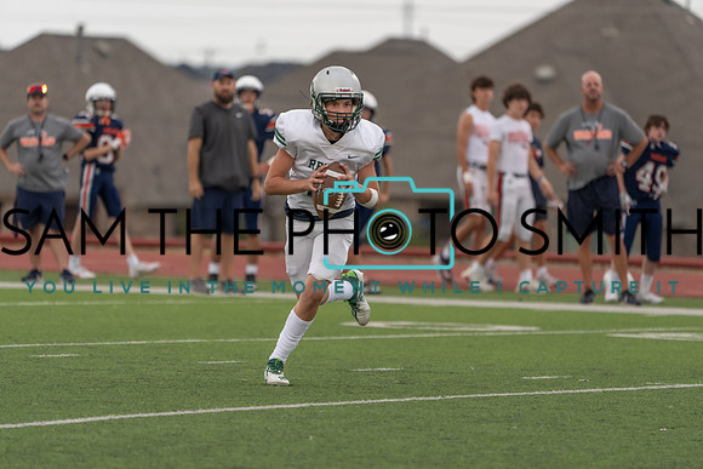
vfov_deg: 3.6
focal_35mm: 382
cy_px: 234
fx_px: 7461
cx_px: 352
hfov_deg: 5.4
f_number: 5.6
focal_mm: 382
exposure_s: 1/500
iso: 800
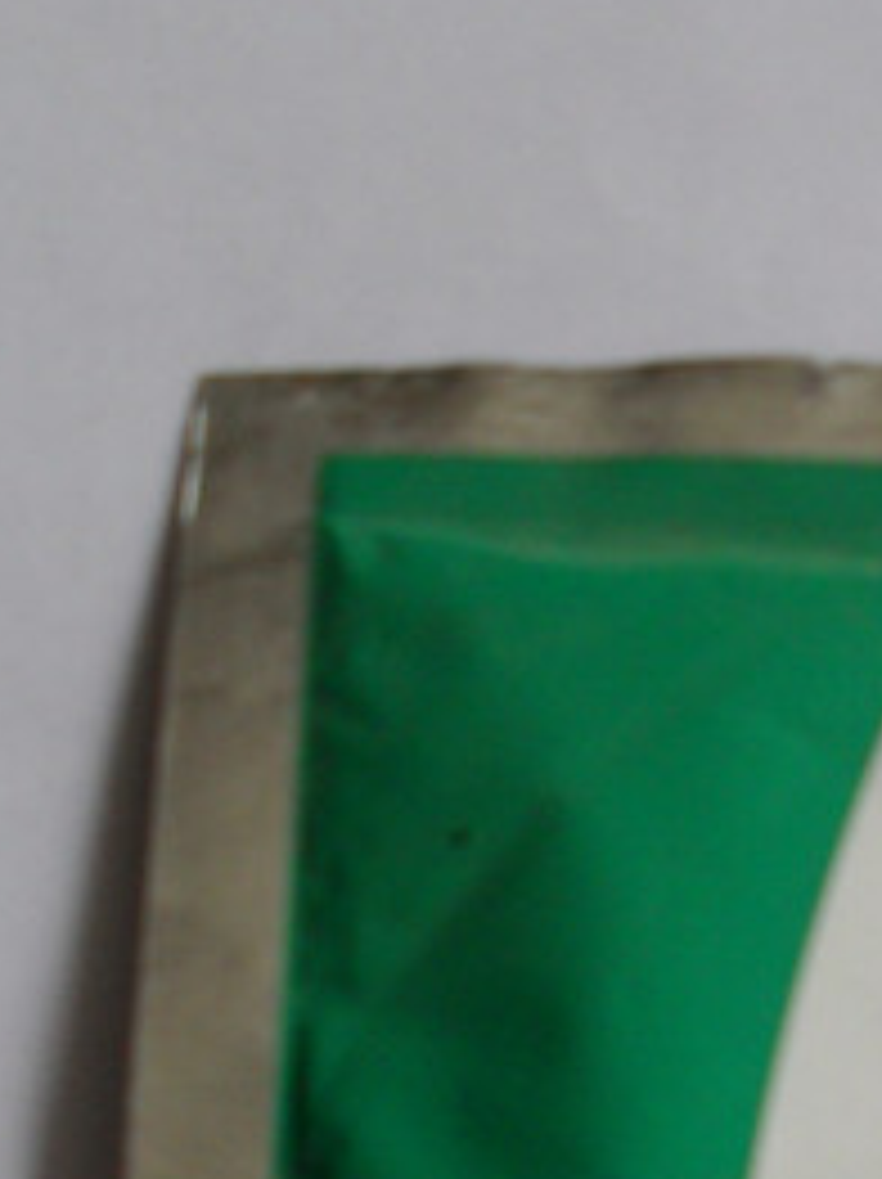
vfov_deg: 17.0
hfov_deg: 13.4
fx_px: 3641
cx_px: 1060
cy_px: 1642
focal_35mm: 107
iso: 100
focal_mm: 6.3
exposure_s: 1/90
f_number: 3.2
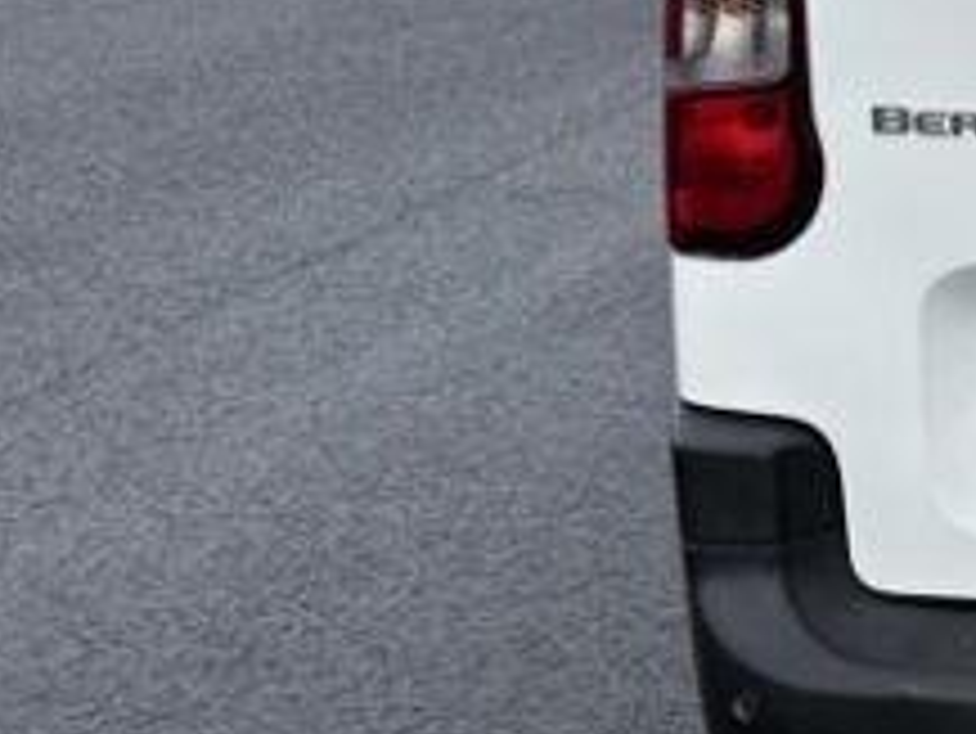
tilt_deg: -8.6
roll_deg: -1.2
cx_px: 1709
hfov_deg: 17.6
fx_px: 2595
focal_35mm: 92
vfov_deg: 15.7
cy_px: -32
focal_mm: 5.96
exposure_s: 1/1418
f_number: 1.6
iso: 50
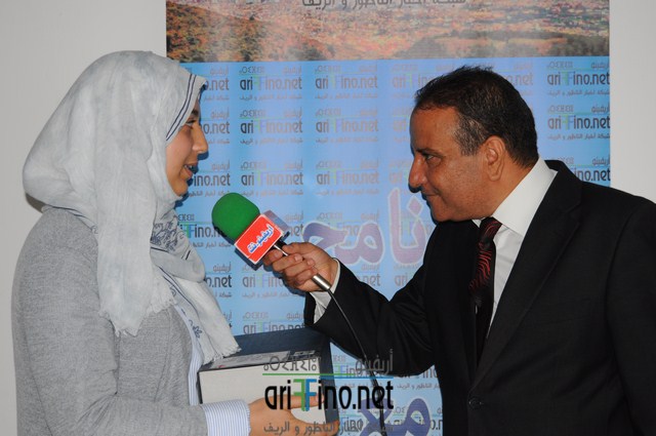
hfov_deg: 26.0
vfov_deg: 17.4
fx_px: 1420
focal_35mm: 78
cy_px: 218
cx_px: 328
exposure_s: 1/60
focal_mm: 52
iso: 200
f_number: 5.6
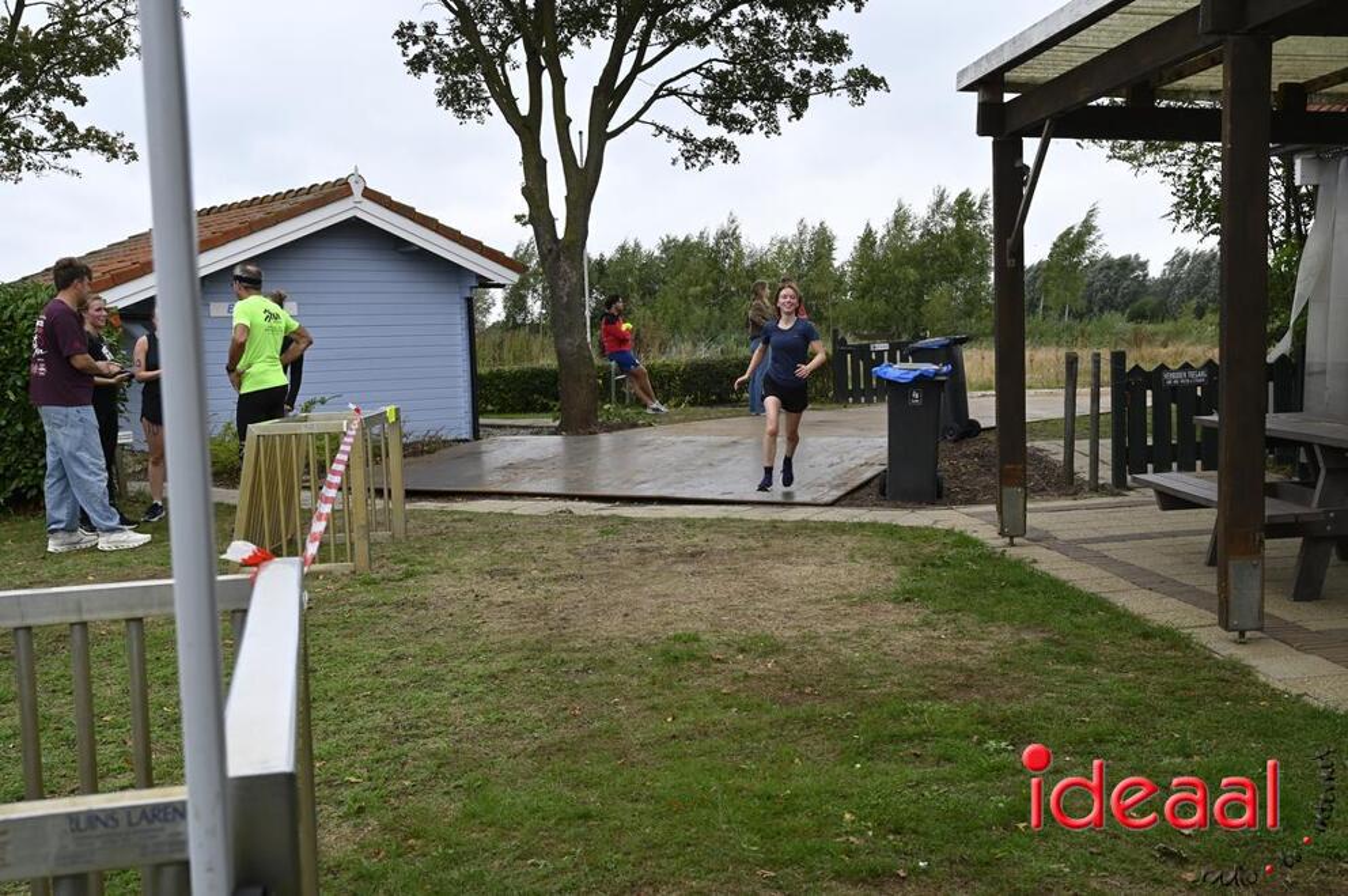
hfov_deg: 50.7
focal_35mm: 38
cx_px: 674
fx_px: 1421
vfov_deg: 35.0
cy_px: 448
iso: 400
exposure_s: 1/320
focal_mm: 38
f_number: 7.1
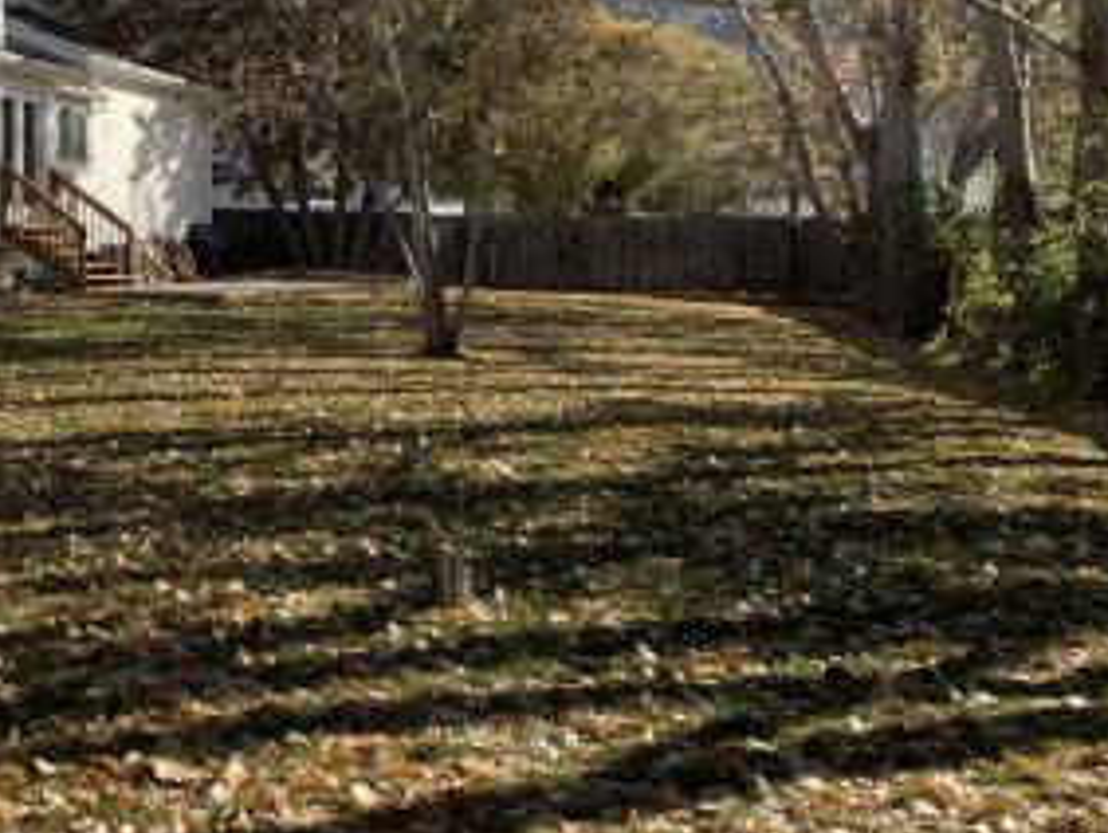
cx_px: 118
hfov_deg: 31.2
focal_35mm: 59
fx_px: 1890
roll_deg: +0.3
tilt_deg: -0.8
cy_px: 306
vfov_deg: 24.8
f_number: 1.8
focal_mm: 4.25
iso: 25
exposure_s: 1/822
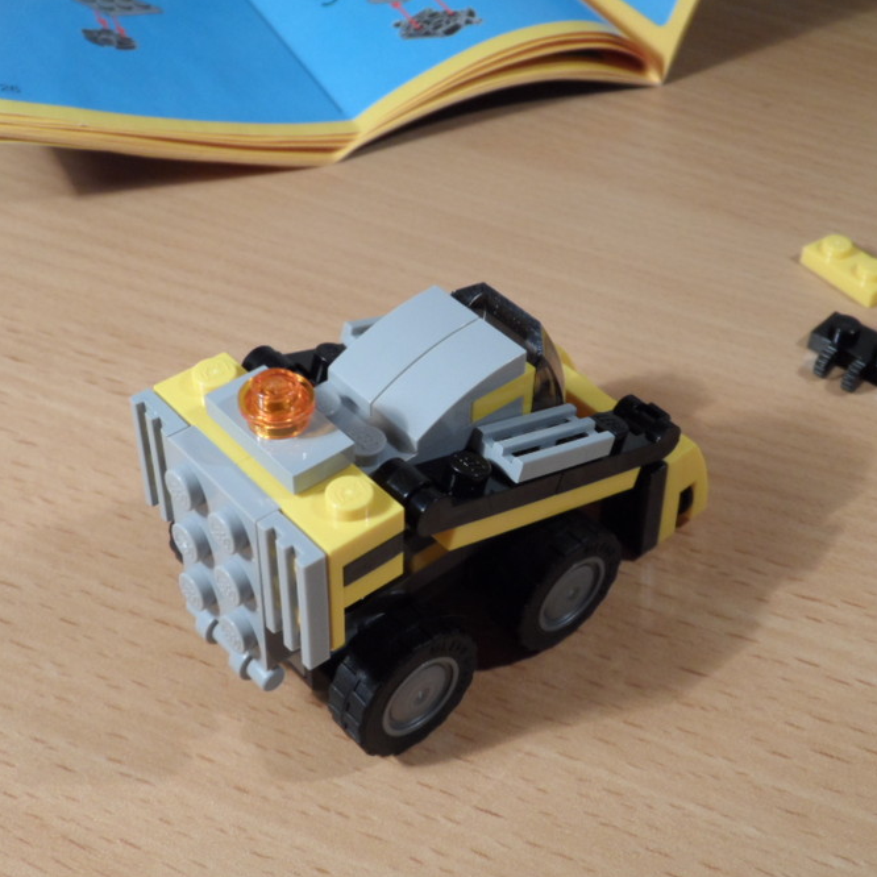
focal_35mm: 49
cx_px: 485
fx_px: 1405
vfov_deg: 34.7
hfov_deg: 34.6
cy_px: 439
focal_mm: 6.8
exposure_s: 1/30
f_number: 3.7
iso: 200
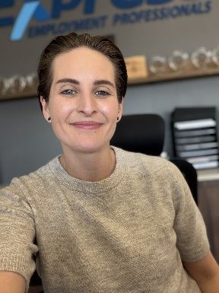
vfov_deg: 60.0
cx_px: 110
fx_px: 253
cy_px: 146
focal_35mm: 30
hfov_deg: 46.7
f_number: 1.9
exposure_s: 1/60
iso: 64
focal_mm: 2.71
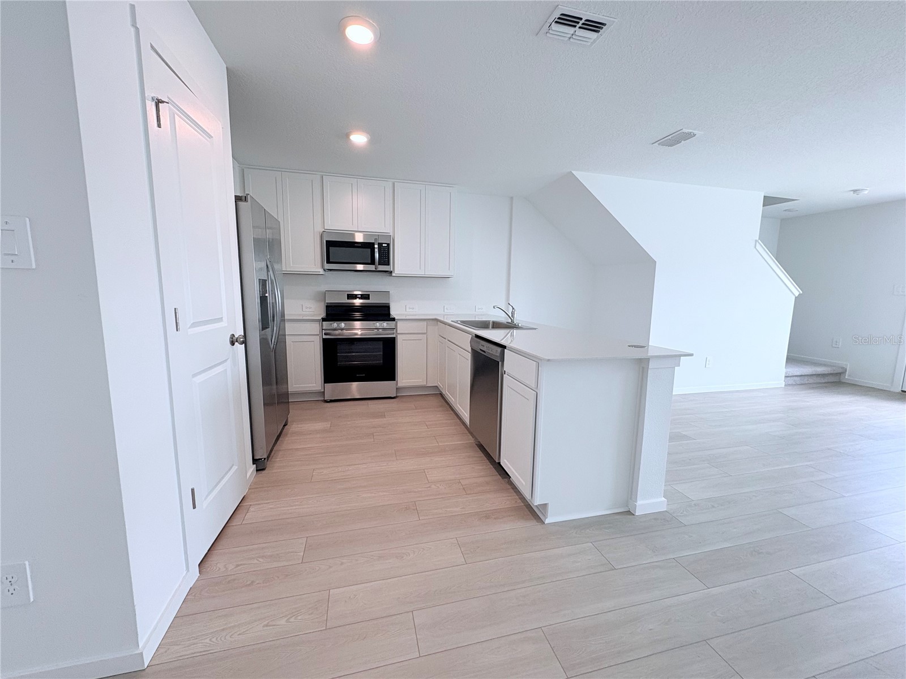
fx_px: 366
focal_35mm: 14
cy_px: 340
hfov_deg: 102.1
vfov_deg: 85.7
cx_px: 453
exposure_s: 1/120
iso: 160
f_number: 2.2
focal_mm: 2.22
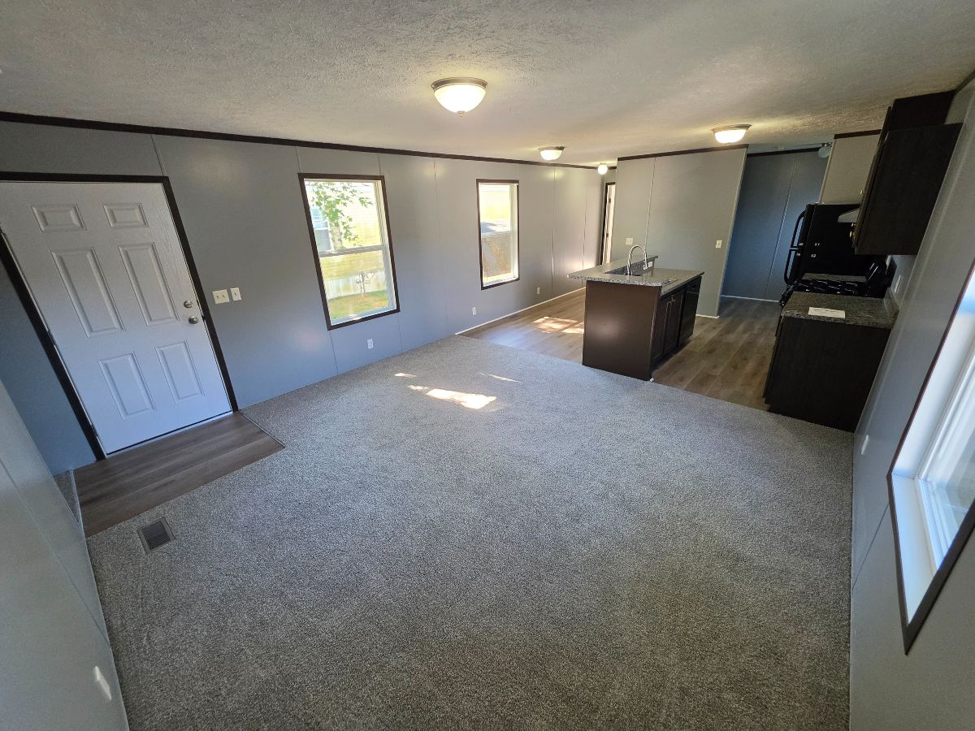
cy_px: 366
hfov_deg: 106.2
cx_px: 488
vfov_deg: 89.9
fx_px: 366
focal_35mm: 13
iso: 200
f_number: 1.9
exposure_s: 1/120
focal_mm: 2.2
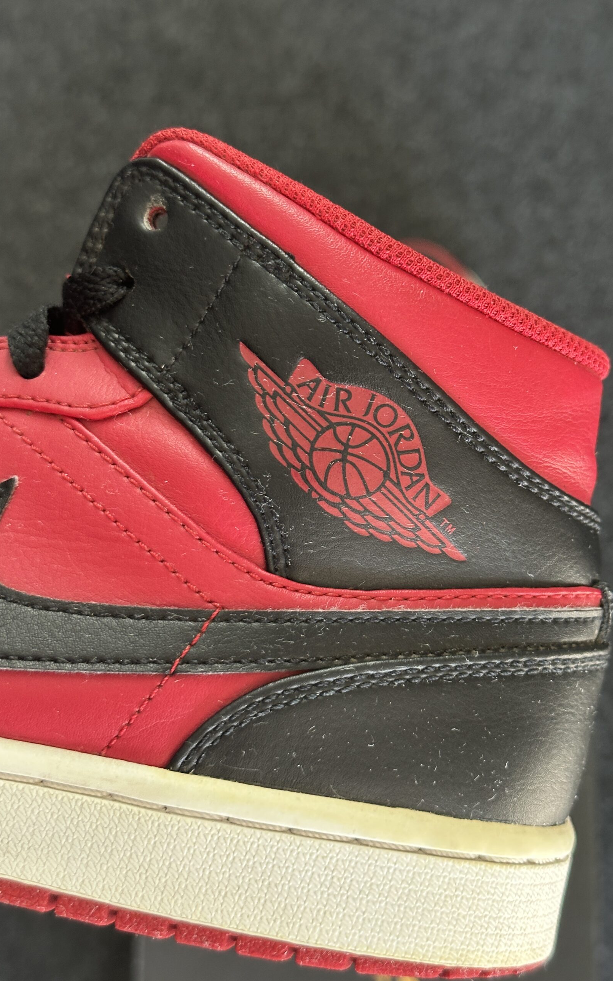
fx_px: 1363
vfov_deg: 39.6
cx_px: 358
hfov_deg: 25.3
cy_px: 491
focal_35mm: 51
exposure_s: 1/33
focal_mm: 6.86
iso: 250
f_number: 1.78
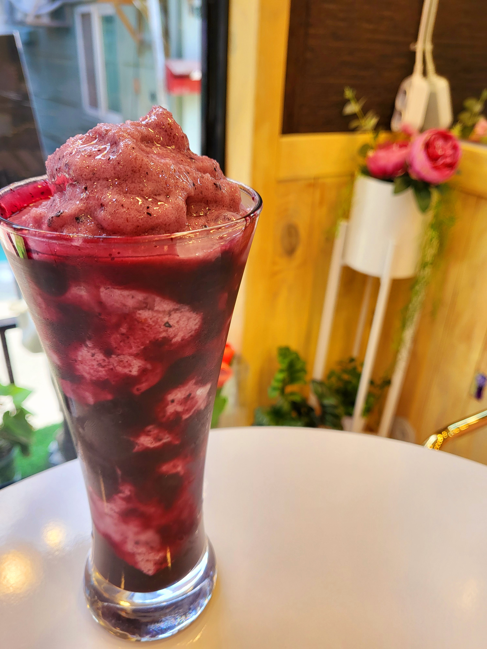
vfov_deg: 67.3
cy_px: 324
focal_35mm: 26
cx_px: 244
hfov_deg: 53.1
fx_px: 488
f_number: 1.8
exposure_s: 1/120
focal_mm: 4.25
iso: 64
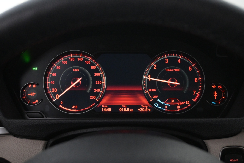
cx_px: 122
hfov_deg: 48.7
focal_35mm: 40
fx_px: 269
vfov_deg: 33.6
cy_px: 82
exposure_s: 1/40
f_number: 4.5
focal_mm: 26.5
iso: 2500
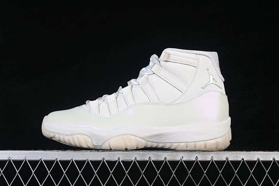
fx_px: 581
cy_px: 93
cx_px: 140
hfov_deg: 27.0
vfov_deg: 18.2
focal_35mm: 75
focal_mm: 50
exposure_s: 1/80
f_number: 8
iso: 160
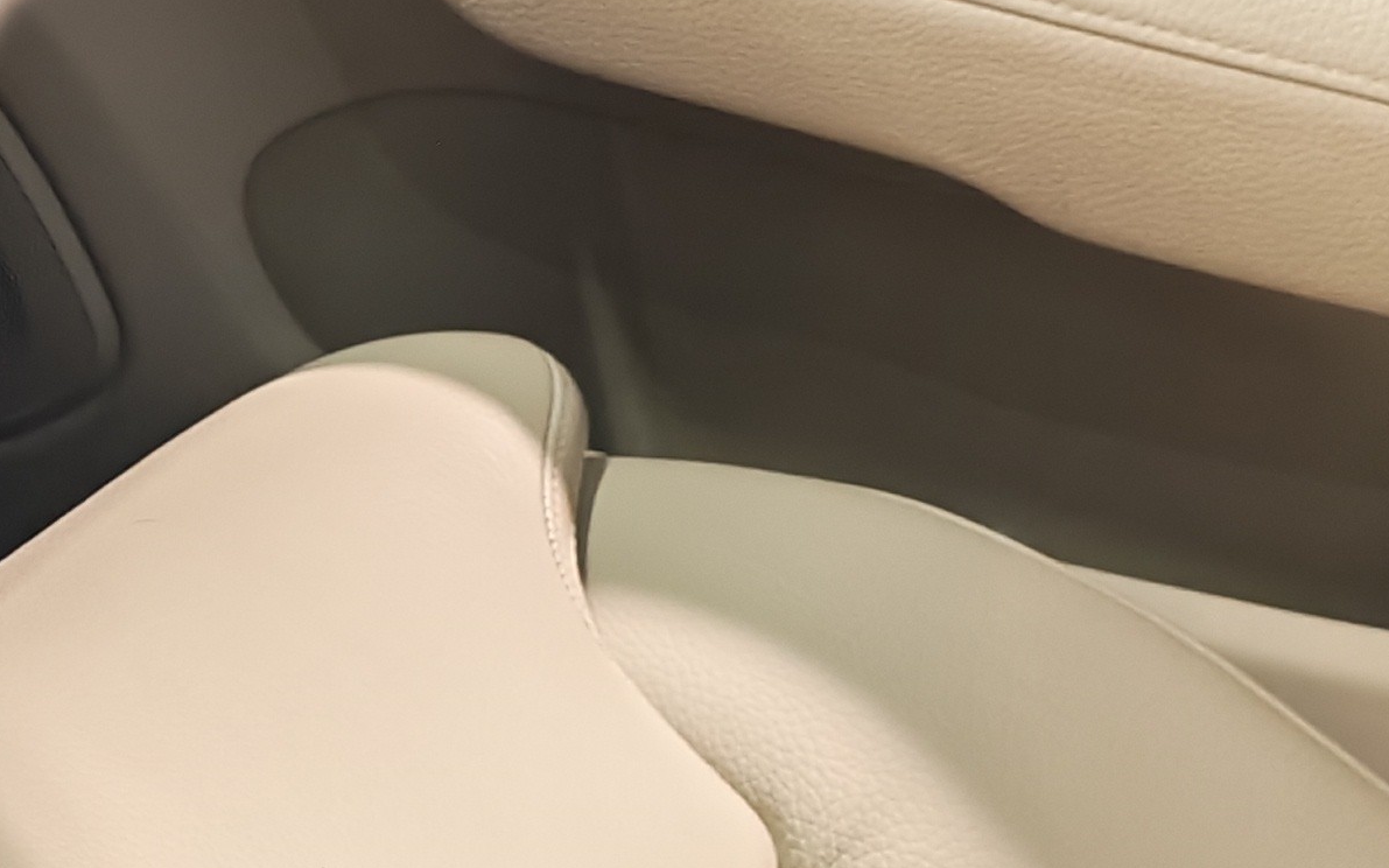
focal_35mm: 113
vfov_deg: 11.6
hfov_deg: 17.3
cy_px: 274
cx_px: -432
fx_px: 4277
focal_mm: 6.12
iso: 403
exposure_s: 1/100
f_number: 1.9
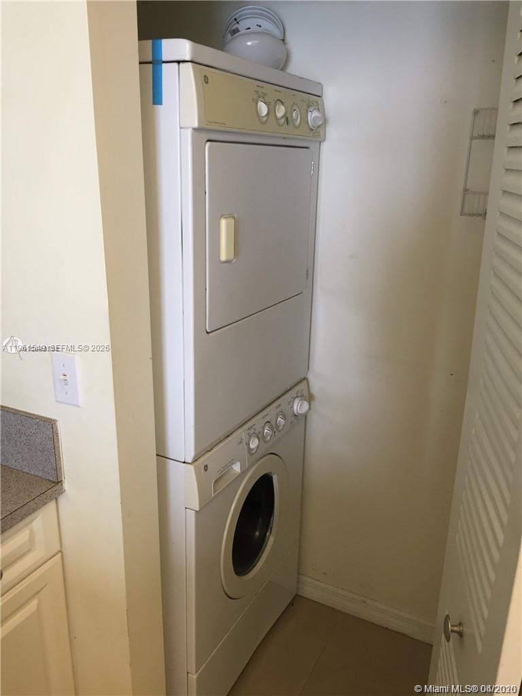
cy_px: 348
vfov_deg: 61.7
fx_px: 583
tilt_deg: -18.1
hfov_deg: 48.2
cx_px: 261
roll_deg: -1.4
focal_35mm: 29
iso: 64
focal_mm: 4.15
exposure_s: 1/30
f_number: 2.2
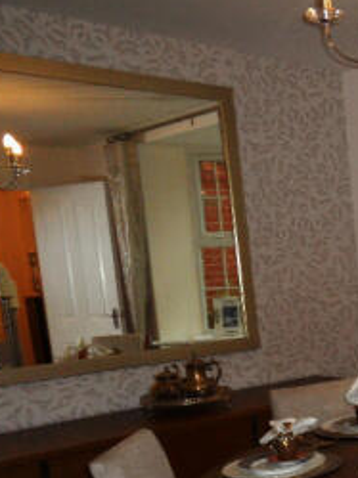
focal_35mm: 49
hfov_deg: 23.8
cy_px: 395
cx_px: 529
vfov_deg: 37.3
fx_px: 677
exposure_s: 1/30
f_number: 3.4
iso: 100
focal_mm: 3.6
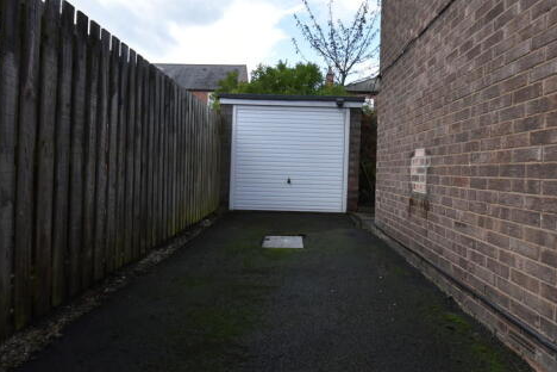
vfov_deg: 59.2
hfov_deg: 81.2
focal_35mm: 21
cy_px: 156
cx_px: 290
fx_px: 325
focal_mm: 10
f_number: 9
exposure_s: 1/320
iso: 800
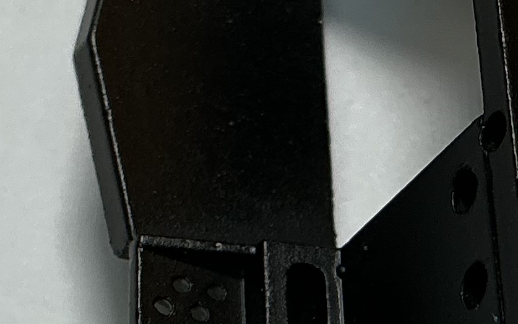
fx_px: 2089
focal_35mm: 148
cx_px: 480
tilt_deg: -59.9
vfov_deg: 8.9
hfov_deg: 14.0
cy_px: 188
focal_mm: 3
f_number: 1.8
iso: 20
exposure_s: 1/191
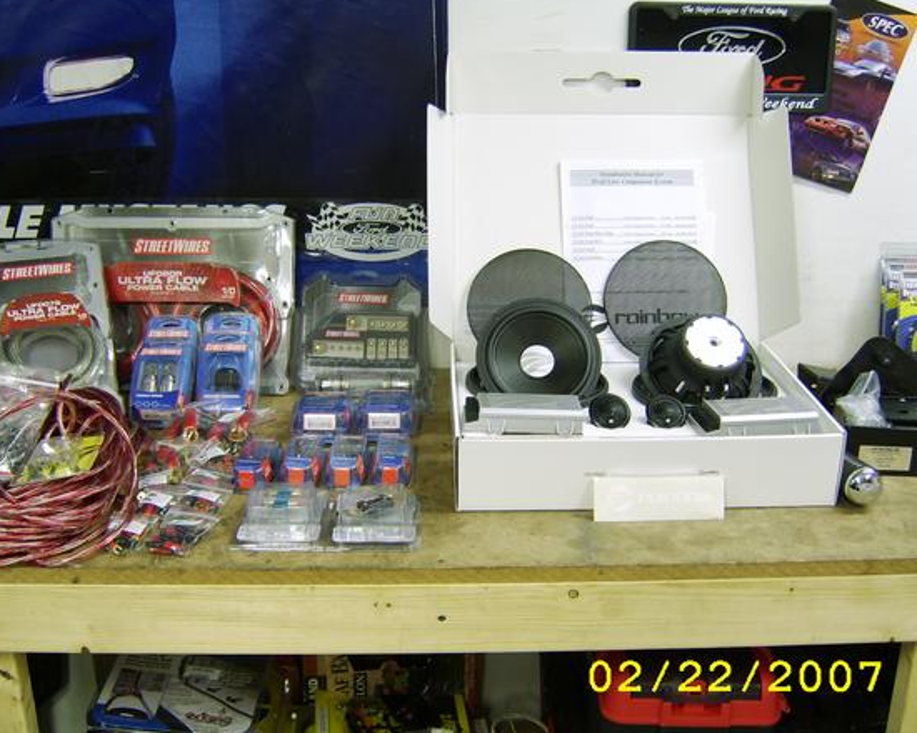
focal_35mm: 33
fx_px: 896
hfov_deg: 54.2
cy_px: 363
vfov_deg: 44.5
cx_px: 430
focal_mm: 8.13
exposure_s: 1/6
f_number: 2.7
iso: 71
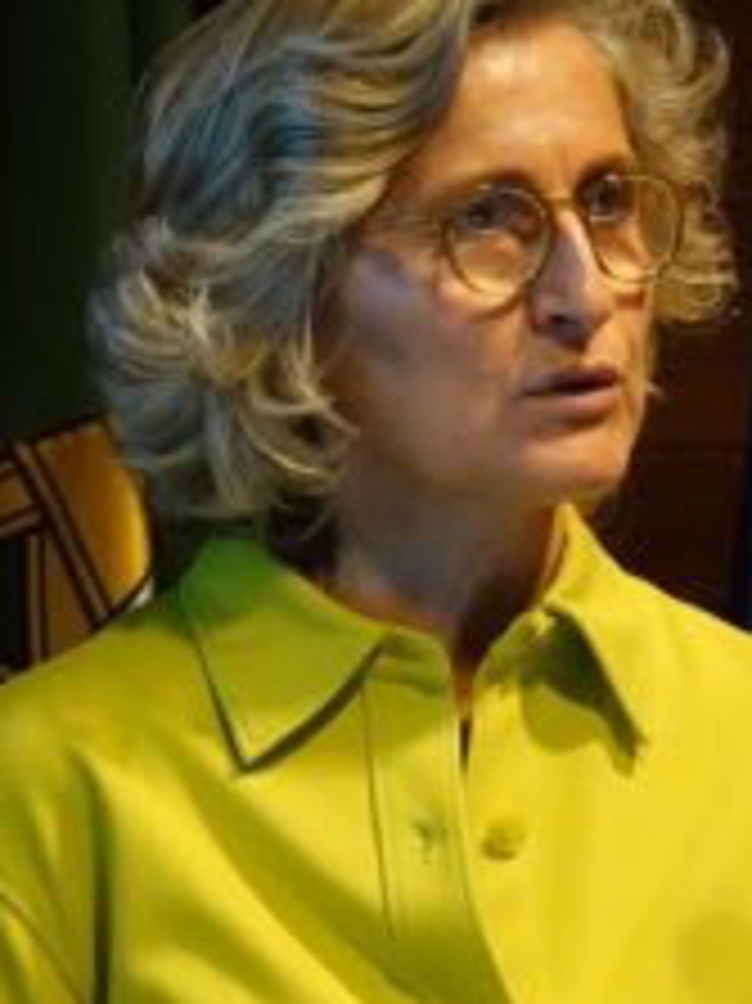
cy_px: 648
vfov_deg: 5.0
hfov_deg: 3.8
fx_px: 11452
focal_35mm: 395
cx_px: 468
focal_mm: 46.41
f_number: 4
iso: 3200
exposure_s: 1/100
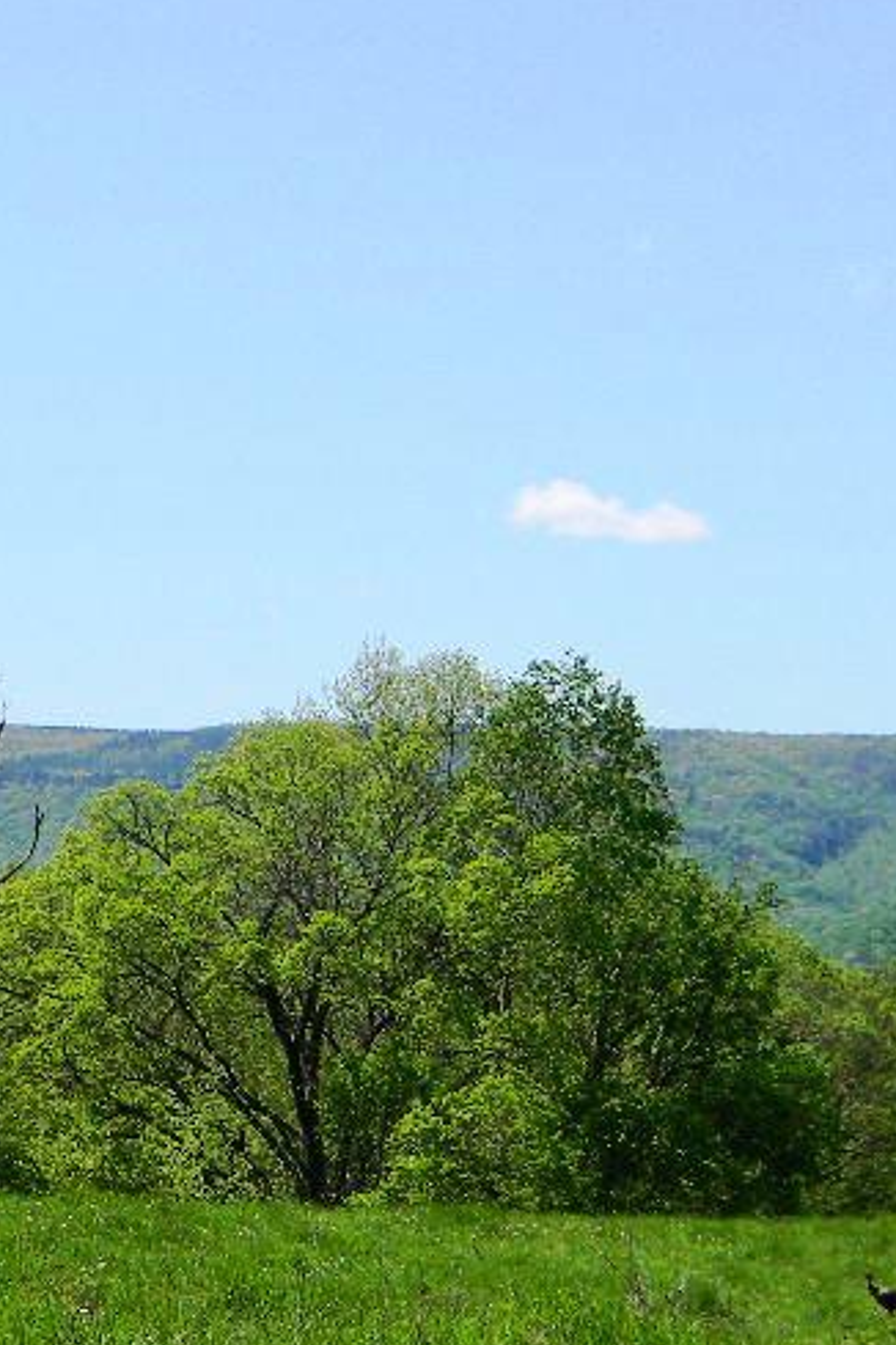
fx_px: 4554
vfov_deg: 16.8
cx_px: 338
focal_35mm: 122
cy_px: 817
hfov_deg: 11.2
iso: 80
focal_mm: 10.1
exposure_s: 1/577
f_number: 4.1
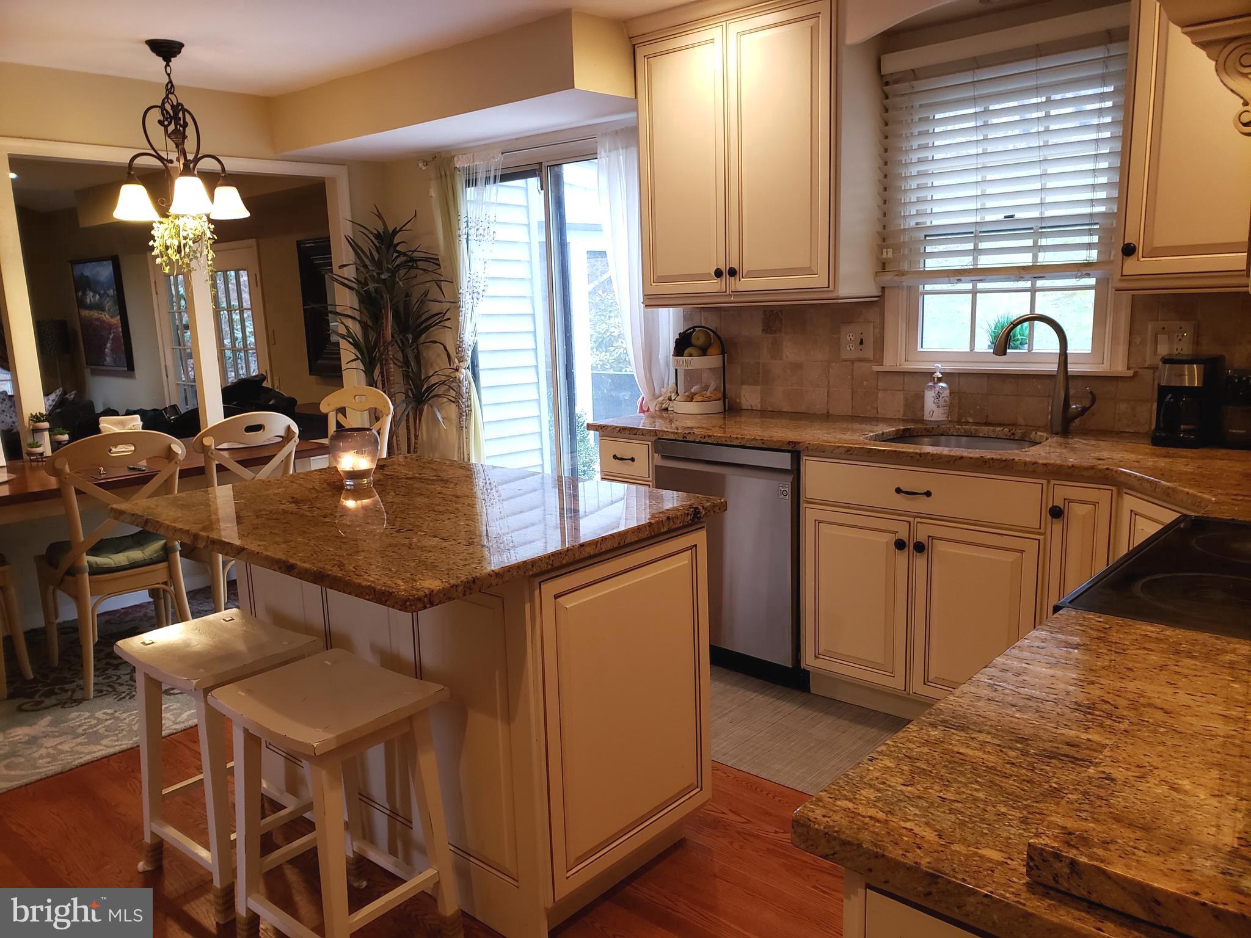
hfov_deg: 67.3
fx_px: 940
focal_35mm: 26
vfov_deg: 53.1
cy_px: 469
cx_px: 626
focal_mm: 4.3
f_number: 2.4
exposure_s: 1/40
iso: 250
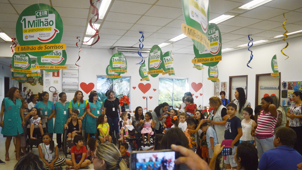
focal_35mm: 32
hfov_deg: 61.0
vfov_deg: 36.6
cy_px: 101
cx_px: 154
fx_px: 256
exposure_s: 1/500
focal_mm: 20
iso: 800
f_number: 3.5
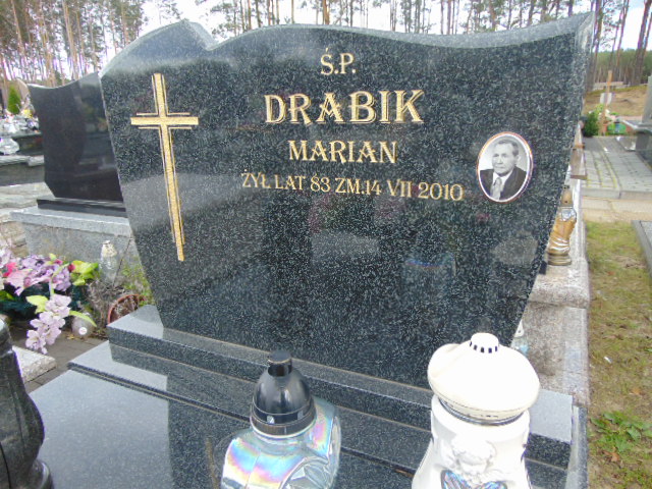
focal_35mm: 25
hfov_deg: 69.4
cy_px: 244
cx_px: 326
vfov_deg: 54.9
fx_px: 471
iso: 80
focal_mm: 4.5
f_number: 3
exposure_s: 1/100
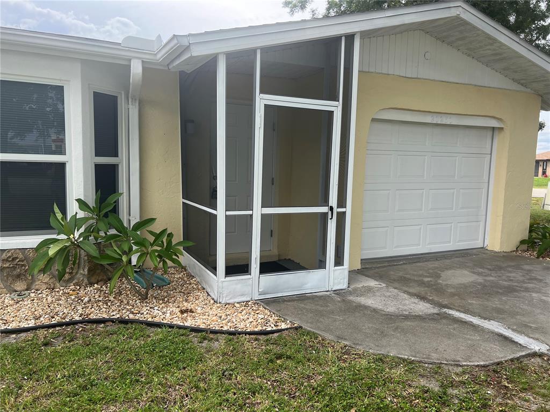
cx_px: 275
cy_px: 206
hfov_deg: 67.3
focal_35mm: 26
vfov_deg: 53.1
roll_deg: -1.2
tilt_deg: -5.1
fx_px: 413
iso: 50
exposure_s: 1/1000
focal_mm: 5.7
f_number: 1.5
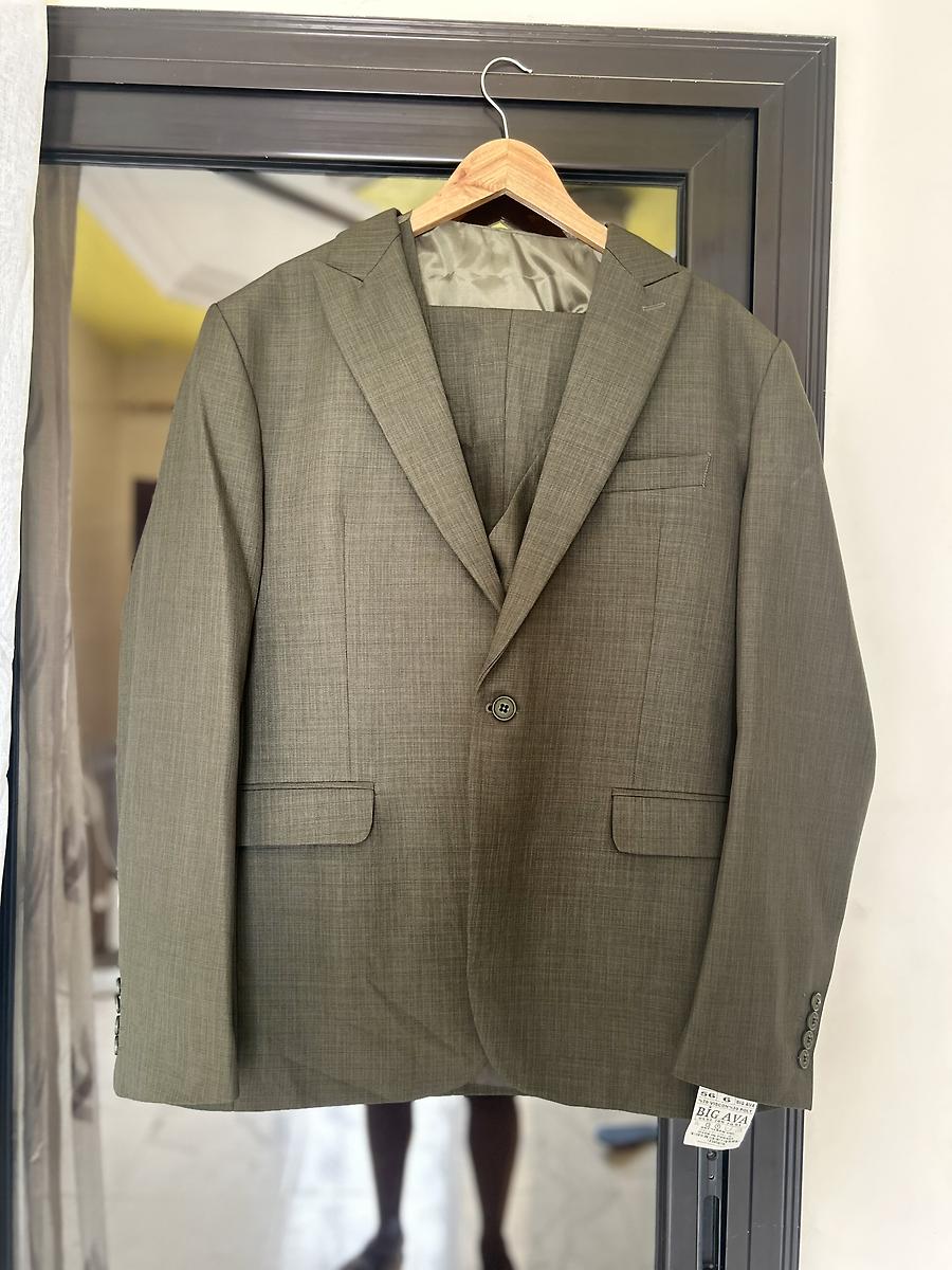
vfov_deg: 67.3
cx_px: 476
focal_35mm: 26
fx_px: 953
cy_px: 635
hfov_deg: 53.1
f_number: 1.5
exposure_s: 1/60
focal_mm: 5.7
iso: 320
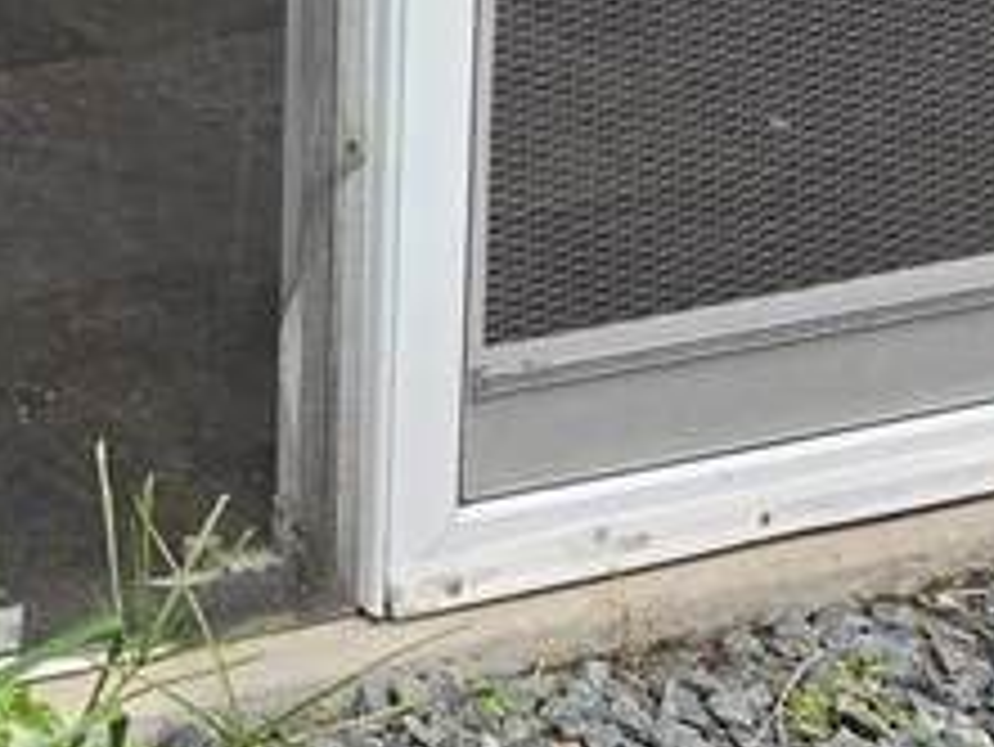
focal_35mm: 133
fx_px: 3821
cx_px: -814
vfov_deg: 10.2
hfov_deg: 13.3
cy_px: -801
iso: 64
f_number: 1.4
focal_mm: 6.5
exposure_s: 1/3220
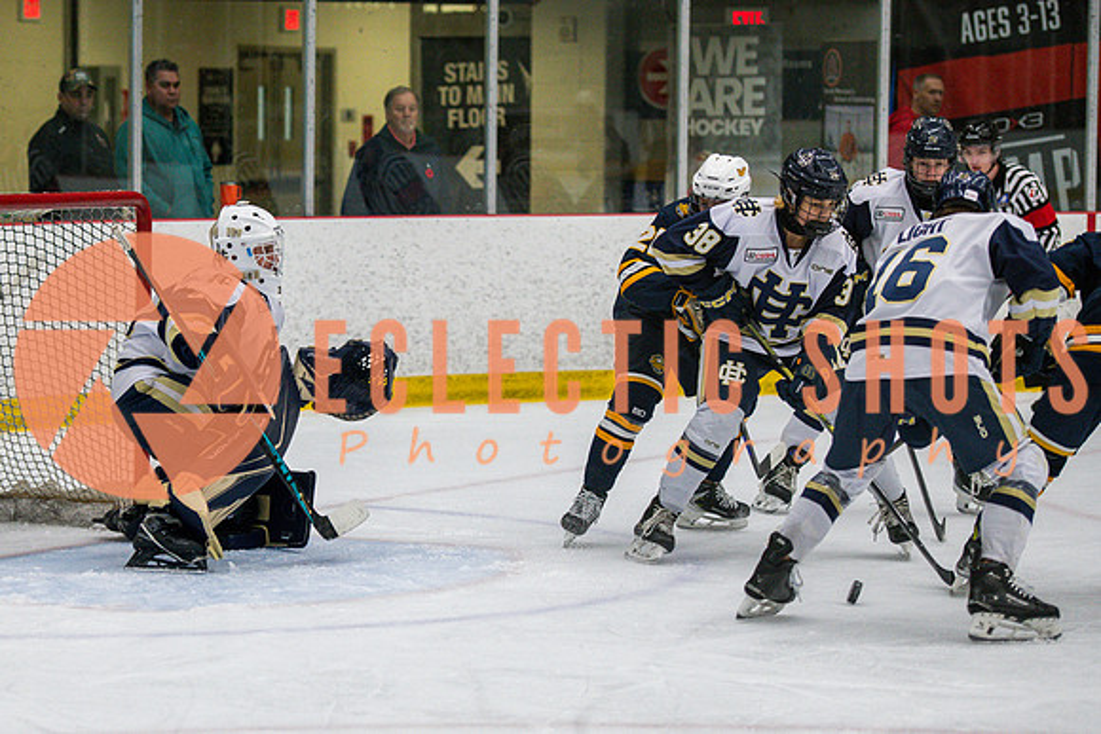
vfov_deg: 9.2
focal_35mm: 149
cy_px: 367
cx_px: 311
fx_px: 4548
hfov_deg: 13.8
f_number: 3.2
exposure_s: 1/640
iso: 2000
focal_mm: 100
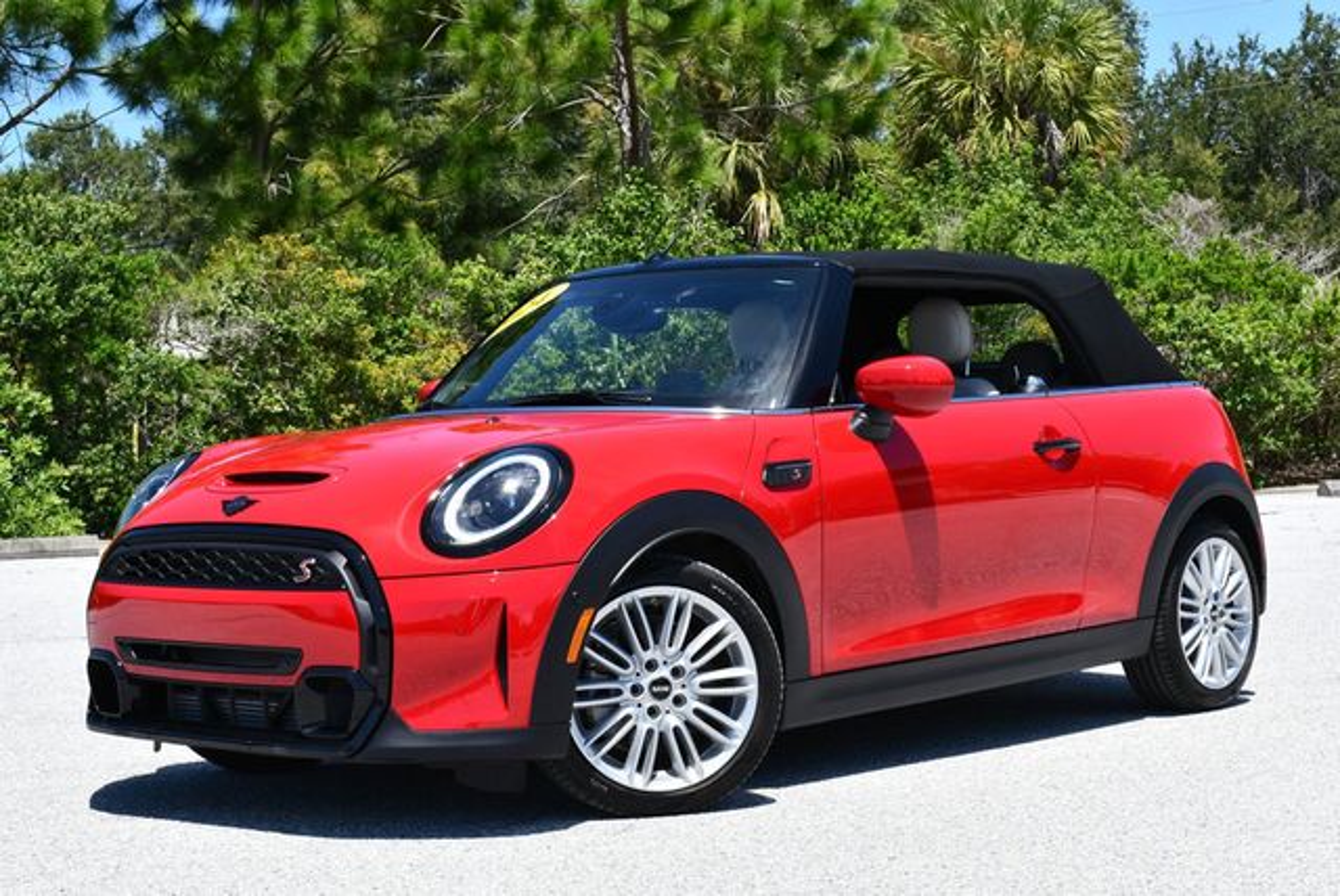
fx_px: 2384
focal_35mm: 64
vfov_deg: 21.3
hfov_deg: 31.4
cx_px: 670
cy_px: 448
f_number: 8
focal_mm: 32
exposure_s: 1/250
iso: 160
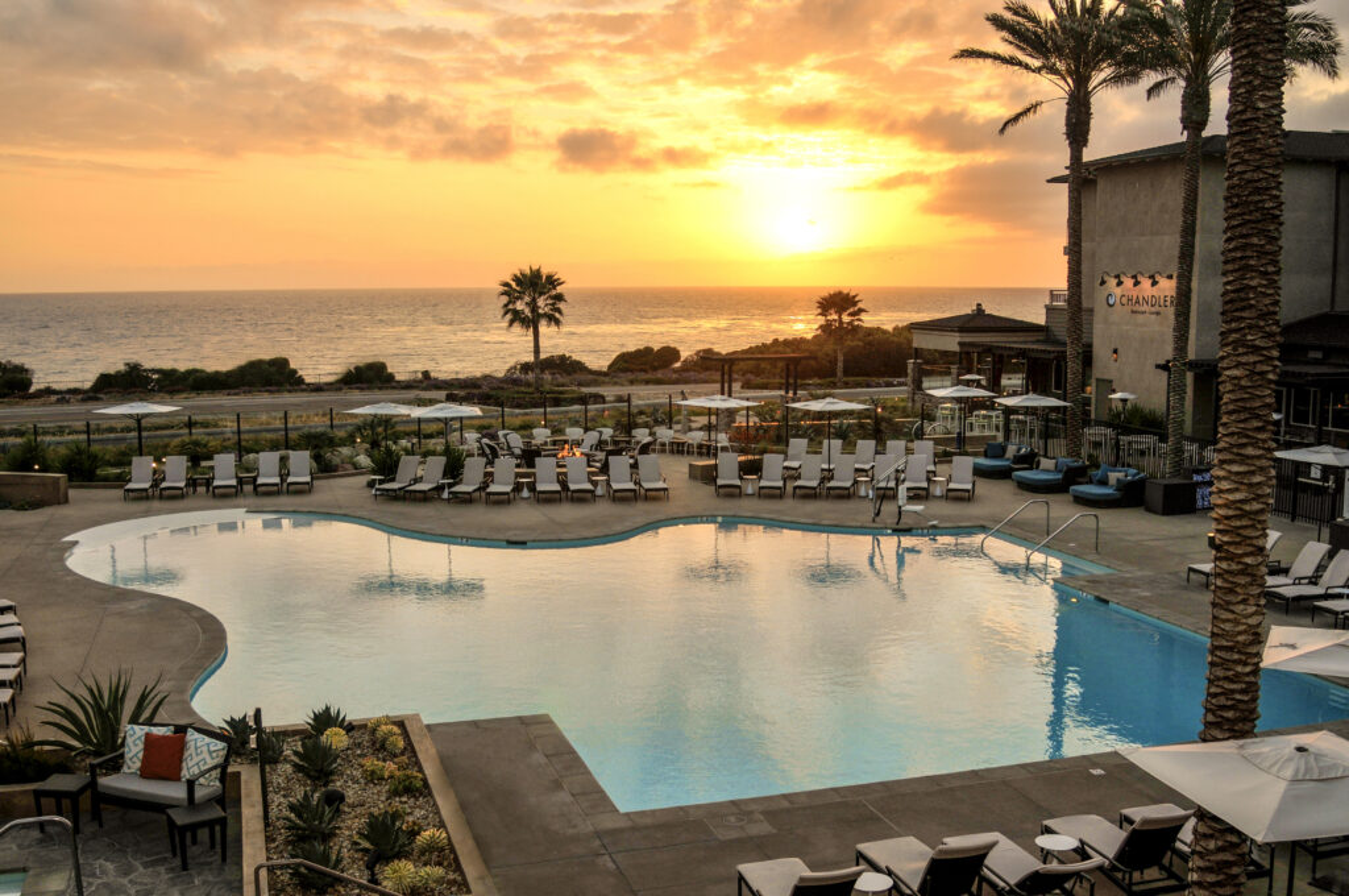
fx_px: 1347
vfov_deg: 36.8
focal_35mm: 36
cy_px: 448
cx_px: 674
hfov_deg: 53.2
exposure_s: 1/400
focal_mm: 24
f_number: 4.5
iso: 200
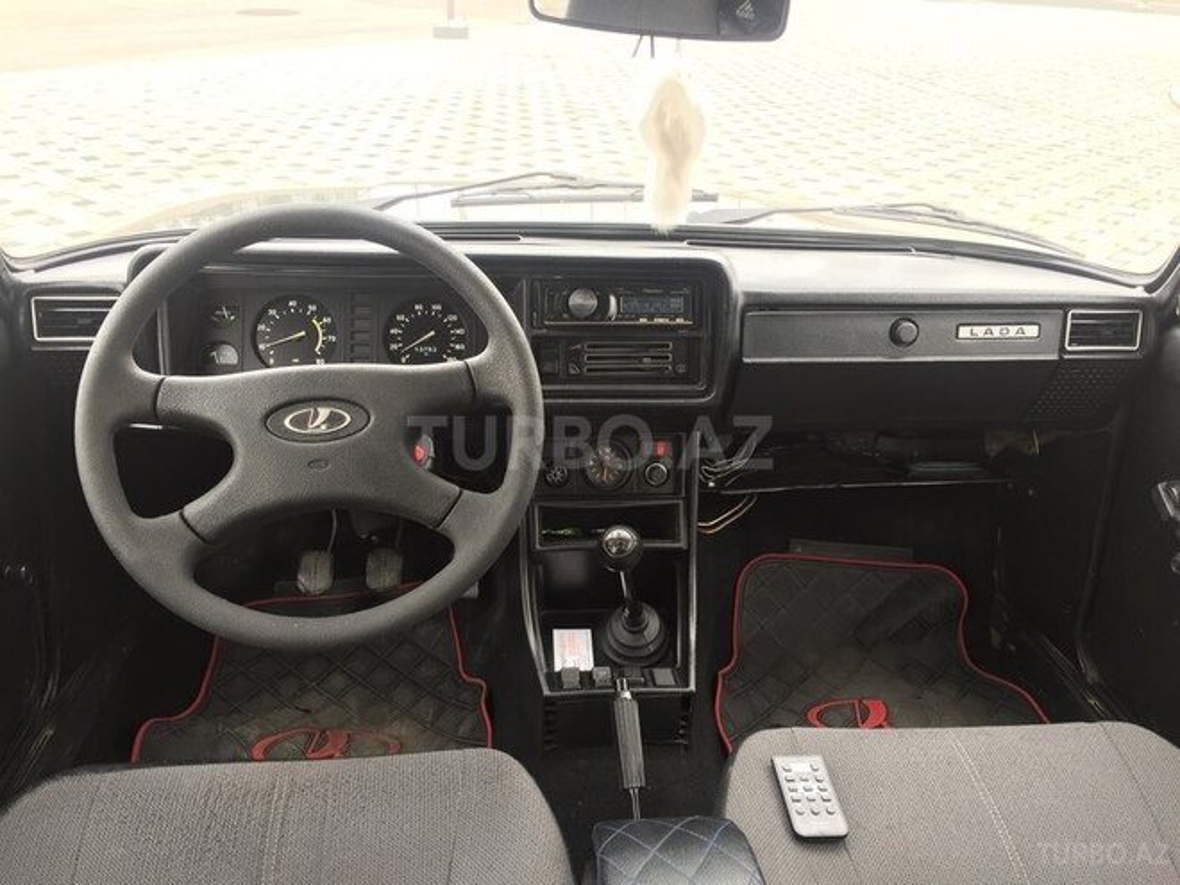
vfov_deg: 48.2
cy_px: 442
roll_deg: -2.6
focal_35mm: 29
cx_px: 590
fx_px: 989
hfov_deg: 61.7
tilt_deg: -25.7
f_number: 2.2
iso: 40
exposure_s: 1/50
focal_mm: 4.15
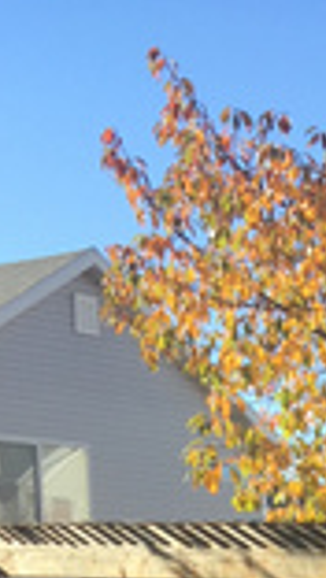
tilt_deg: -10.6
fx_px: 1487
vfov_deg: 19.1
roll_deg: -1.3
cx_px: 626
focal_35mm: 97
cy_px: 886
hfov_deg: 11.4
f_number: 2.2
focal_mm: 4.15
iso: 32
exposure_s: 1/706
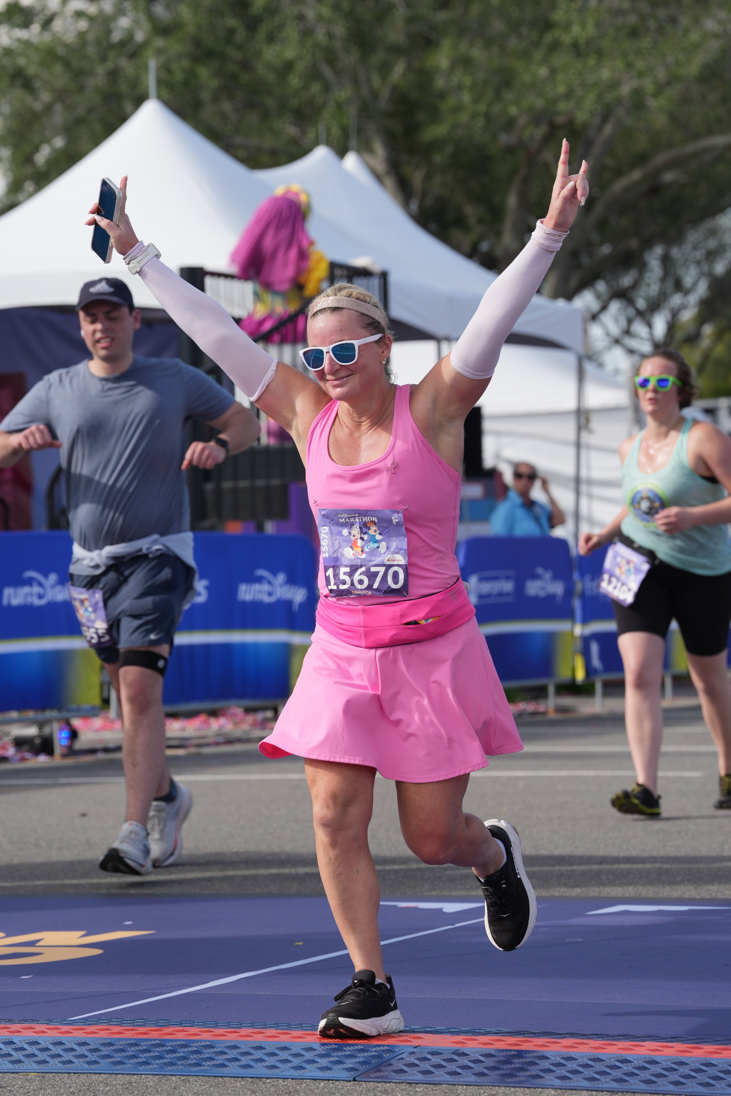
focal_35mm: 146
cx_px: 366
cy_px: 548
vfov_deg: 14.1
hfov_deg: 9.4
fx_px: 4447
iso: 250
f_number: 6.3
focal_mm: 146
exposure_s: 1/800
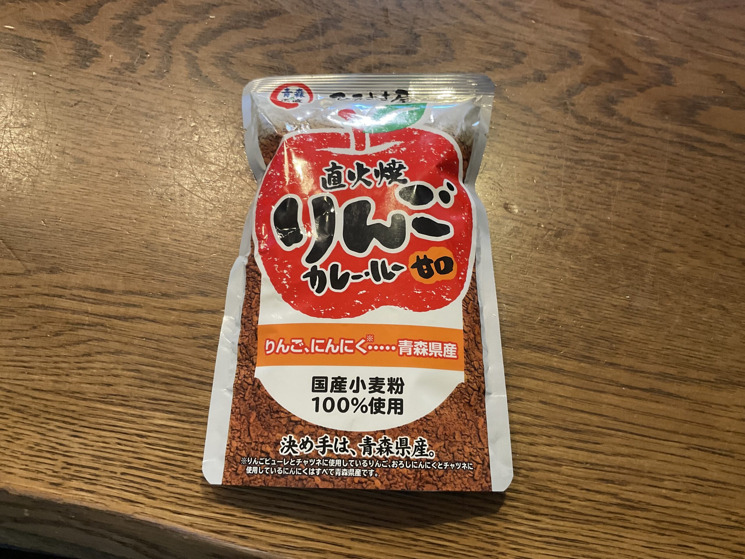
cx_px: 372
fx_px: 624
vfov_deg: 48.2
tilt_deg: -69.7
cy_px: 280
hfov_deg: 61.7
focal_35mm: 29
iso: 125
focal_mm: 3
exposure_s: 1/50
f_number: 1.8
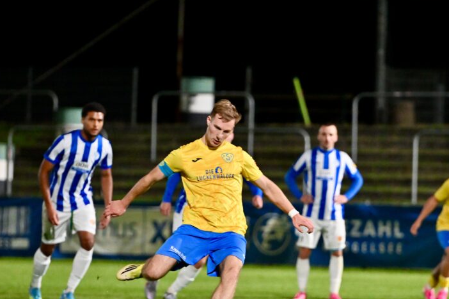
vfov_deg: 5.5
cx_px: 246
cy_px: 209
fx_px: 3093
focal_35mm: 248
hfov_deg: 8.3
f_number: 2.8
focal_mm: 170
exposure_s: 1/1600
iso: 3200
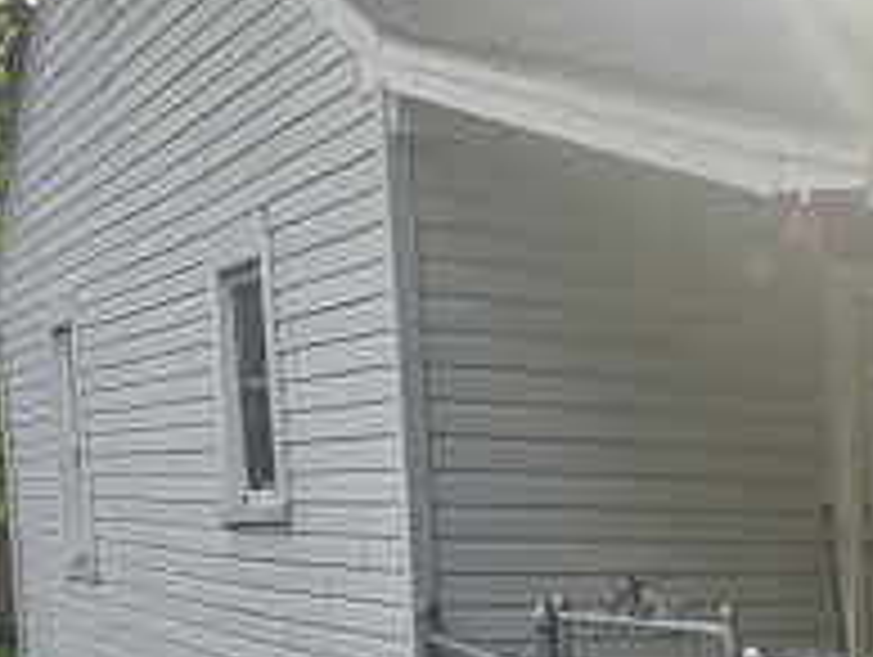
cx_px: 1271
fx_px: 1995
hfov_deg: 21.2
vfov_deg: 18.0
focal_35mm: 79
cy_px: 729
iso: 10
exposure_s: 1/219
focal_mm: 6.3
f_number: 1.7
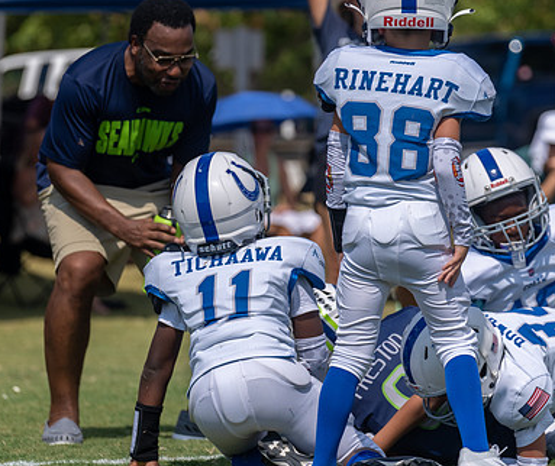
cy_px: 140
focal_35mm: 304
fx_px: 5094
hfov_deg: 6.2
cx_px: 201
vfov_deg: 5.2
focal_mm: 184
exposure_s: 1/1600
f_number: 4
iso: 100
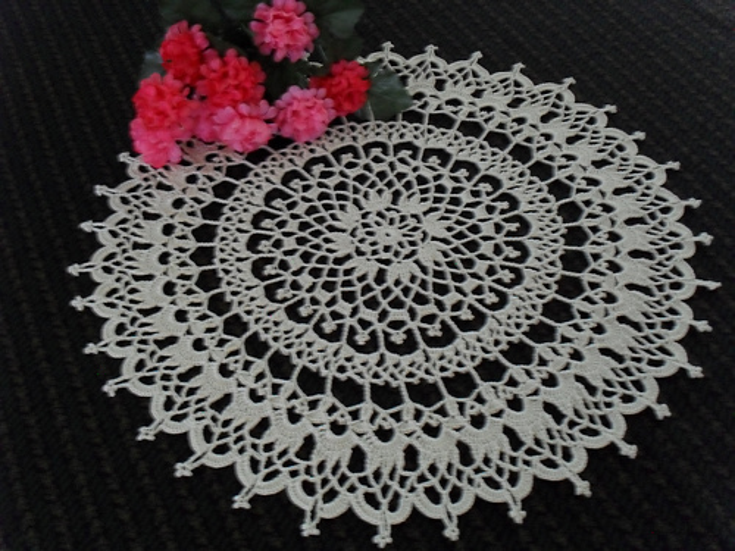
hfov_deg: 44.8
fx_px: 892
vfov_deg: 34.3
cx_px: 368
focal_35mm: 42
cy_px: 276
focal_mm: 7.5
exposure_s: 1/10
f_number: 3.6
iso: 400
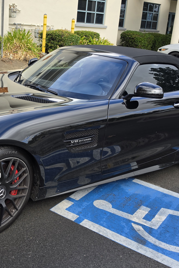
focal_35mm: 41
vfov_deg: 47.4
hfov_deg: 31.9
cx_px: 41
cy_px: 125
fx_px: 306
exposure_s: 1/1668
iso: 64
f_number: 1.4
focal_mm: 6.5
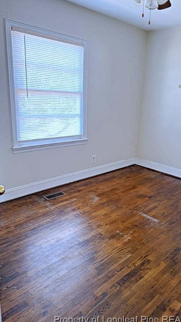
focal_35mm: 27
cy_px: 163
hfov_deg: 42.3
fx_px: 231
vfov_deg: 69.9
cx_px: 120
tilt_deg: -16.0
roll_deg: -4.4
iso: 250
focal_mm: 6.76
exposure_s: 1/60
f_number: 1.78
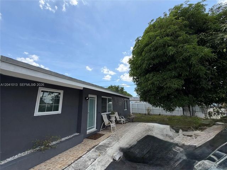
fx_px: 92
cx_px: 114
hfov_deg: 102.1
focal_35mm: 14
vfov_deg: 85.7
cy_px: 85
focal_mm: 2.22
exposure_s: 1/770
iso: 25
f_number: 2.2
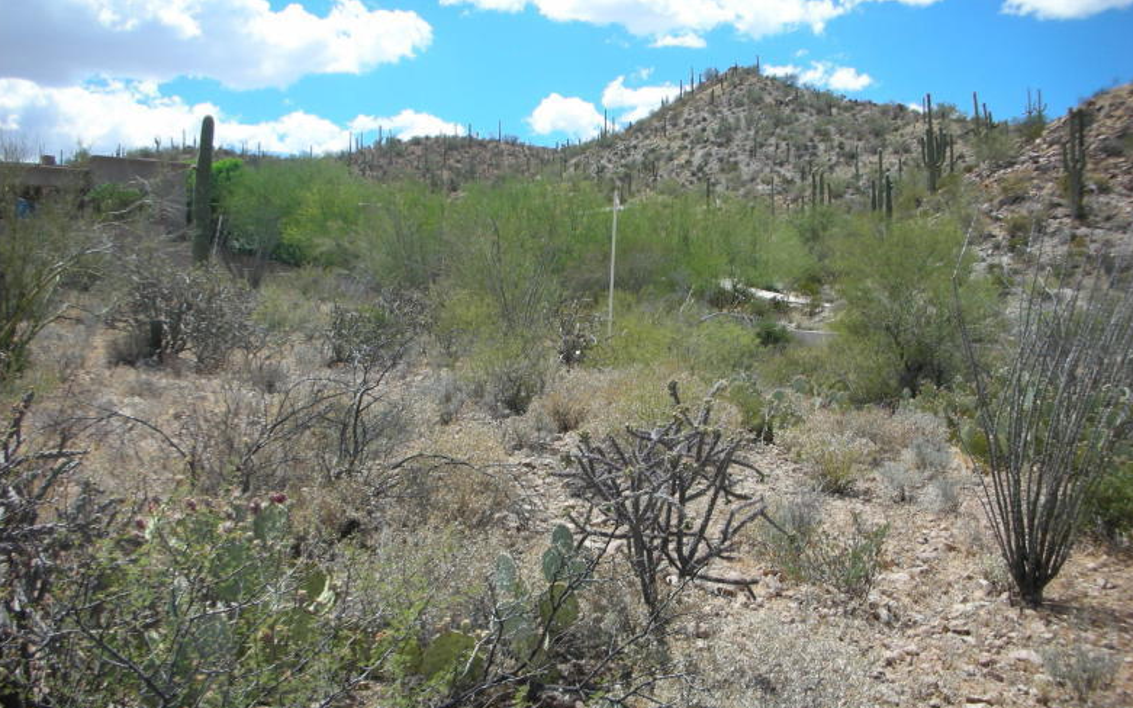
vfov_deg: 33.6
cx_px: 567
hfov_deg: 51.5
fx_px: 1173
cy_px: 387
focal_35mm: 38
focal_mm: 5.8
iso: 50
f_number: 8.5
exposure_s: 1/85.8
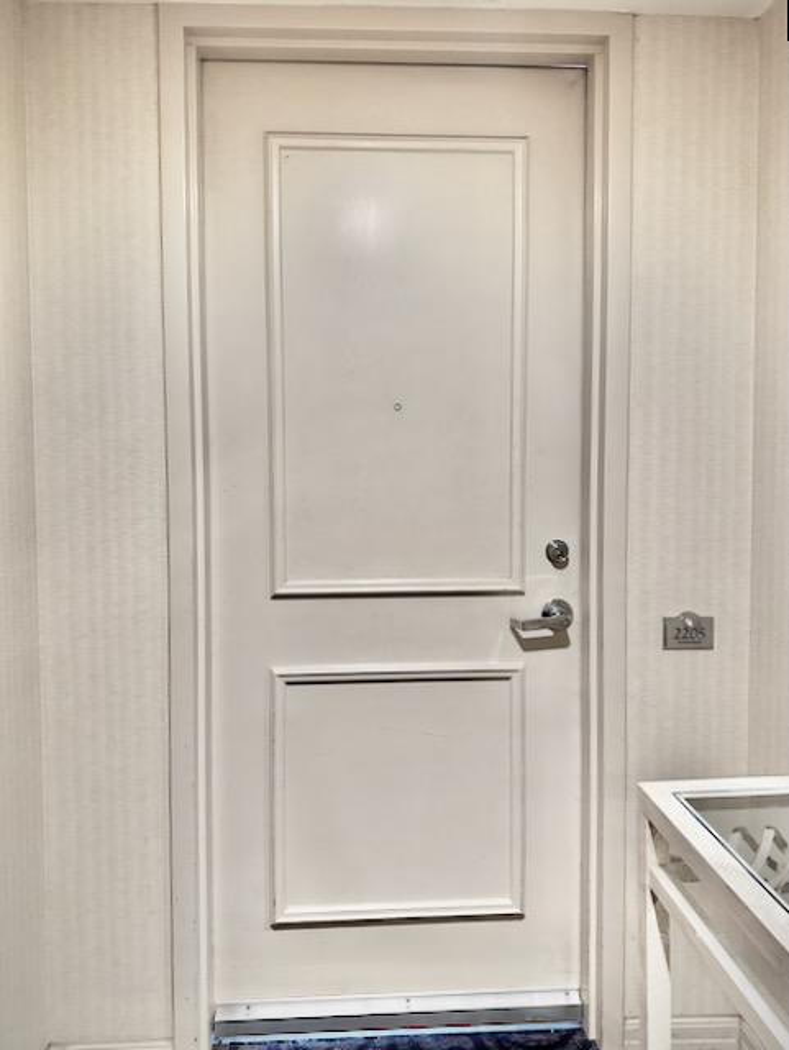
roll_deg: +1.0
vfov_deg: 71.6
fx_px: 728
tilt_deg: -7.0
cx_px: 394
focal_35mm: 24
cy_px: 525
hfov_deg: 56.9
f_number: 1.78
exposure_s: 1/60
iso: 500
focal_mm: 6.76
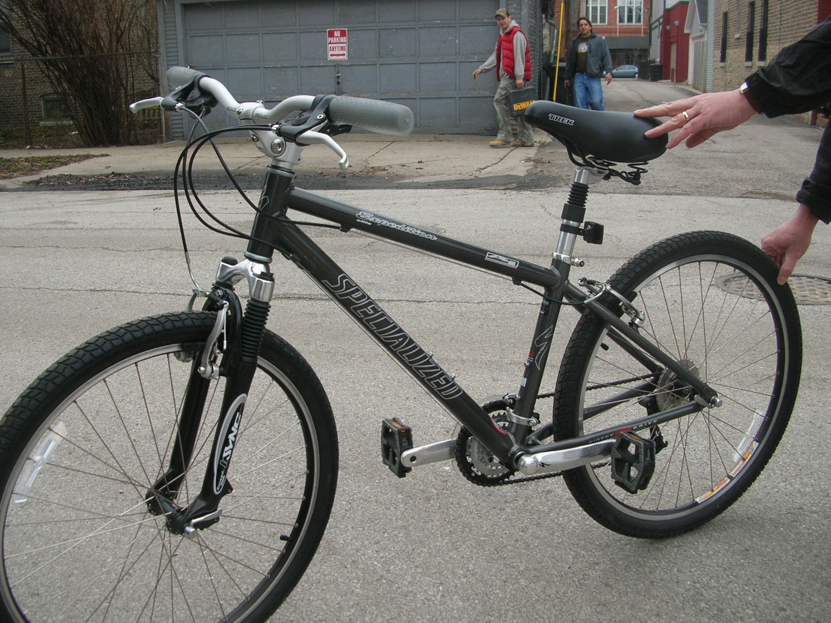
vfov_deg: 38.6
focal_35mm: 37
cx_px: 405
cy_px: 299
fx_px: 888
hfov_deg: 50.1
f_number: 2.8
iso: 50
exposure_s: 1/235
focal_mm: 5.8
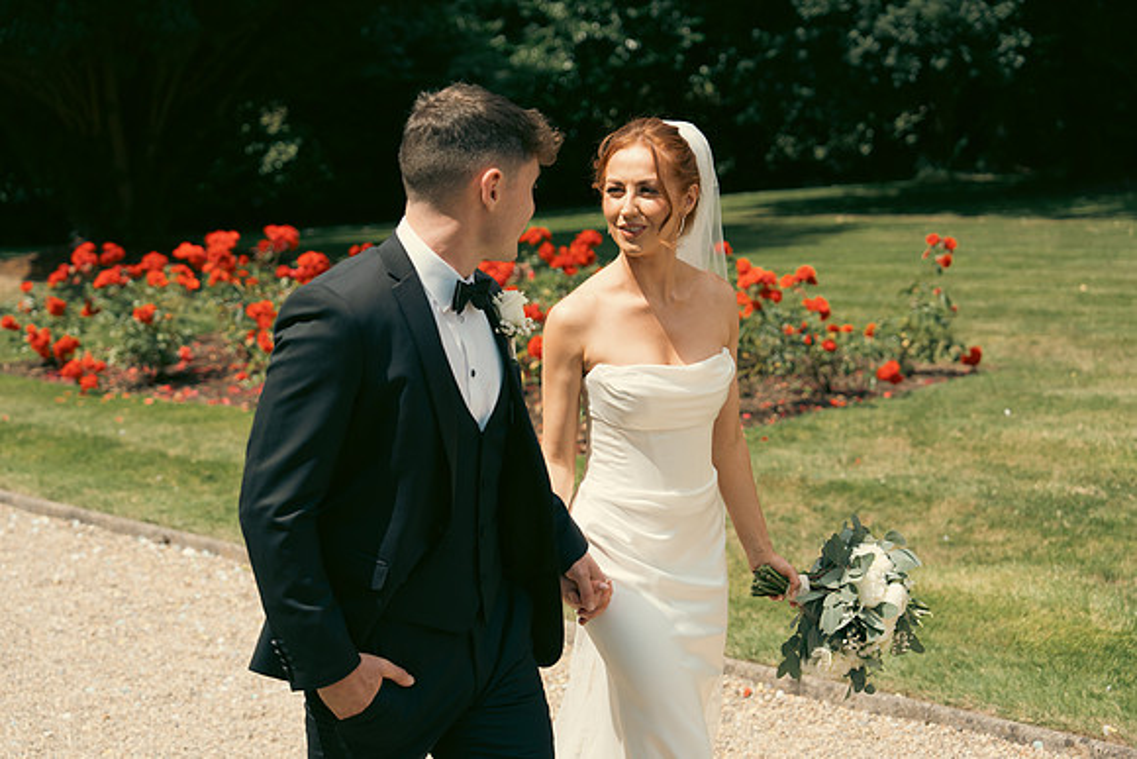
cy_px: 380
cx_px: 568
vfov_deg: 23.4
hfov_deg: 34.5
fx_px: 1832
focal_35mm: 58
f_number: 3.5
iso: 250
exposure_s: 1/2000
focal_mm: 58
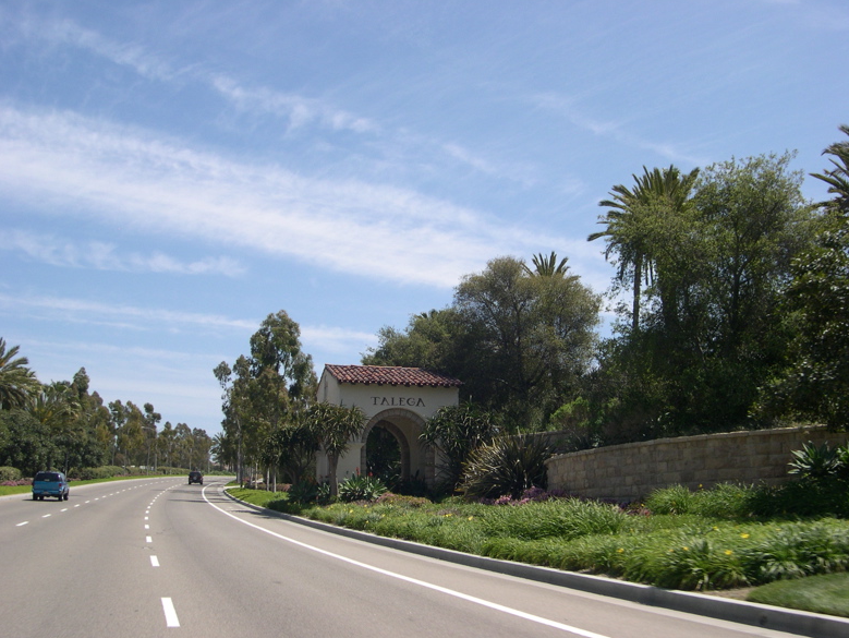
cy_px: 322
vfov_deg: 36.8
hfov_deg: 47.8
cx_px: 432
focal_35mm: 39
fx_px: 957
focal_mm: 8
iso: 100
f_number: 7.6
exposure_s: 1/241
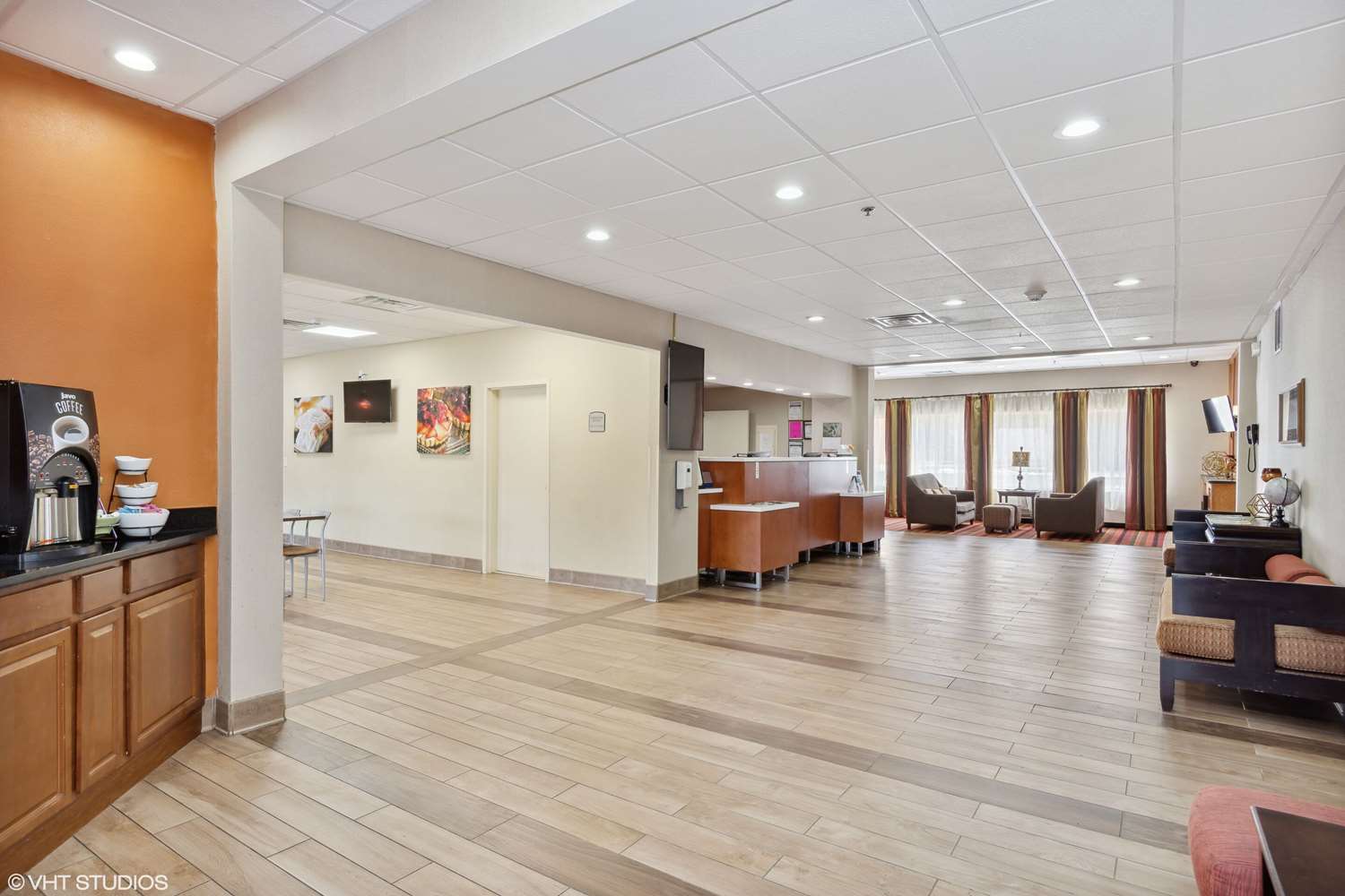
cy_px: 448
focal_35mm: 18
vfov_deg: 67.4
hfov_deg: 90.0
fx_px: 672
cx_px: 672
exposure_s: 1/6
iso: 100
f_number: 8
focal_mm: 12
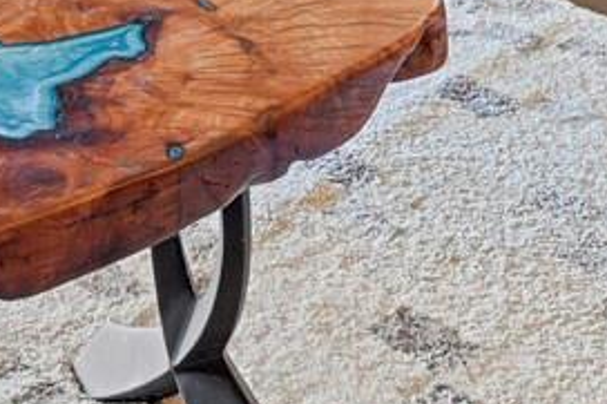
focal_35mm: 100
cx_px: 162
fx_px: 1685
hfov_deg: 20.3
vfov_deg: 10.7
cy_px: -696
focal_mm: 17
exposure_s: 2.5
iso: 250
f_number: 8
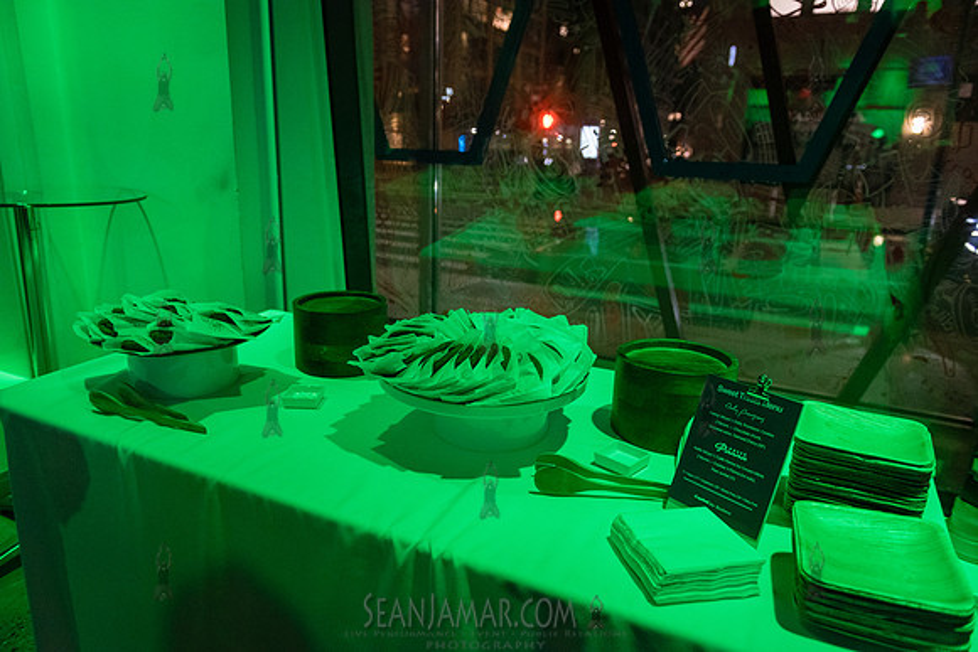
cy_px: 326
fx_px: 652
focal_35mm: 24
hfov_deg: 73.7
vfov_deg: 53.2
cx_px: 489
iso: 6400
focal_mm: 24
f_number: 3.2
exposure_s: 1/125
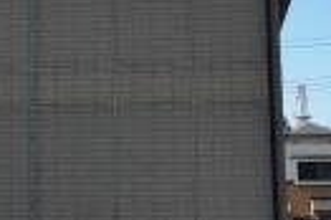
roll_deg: -0.5
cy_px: 96
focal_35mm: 103
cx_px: 51
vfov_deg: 13.3
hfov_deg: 19.6
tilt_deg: +7.8
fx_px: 946
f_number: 2.2
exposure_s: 1/1582
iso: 32
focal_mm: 4.15
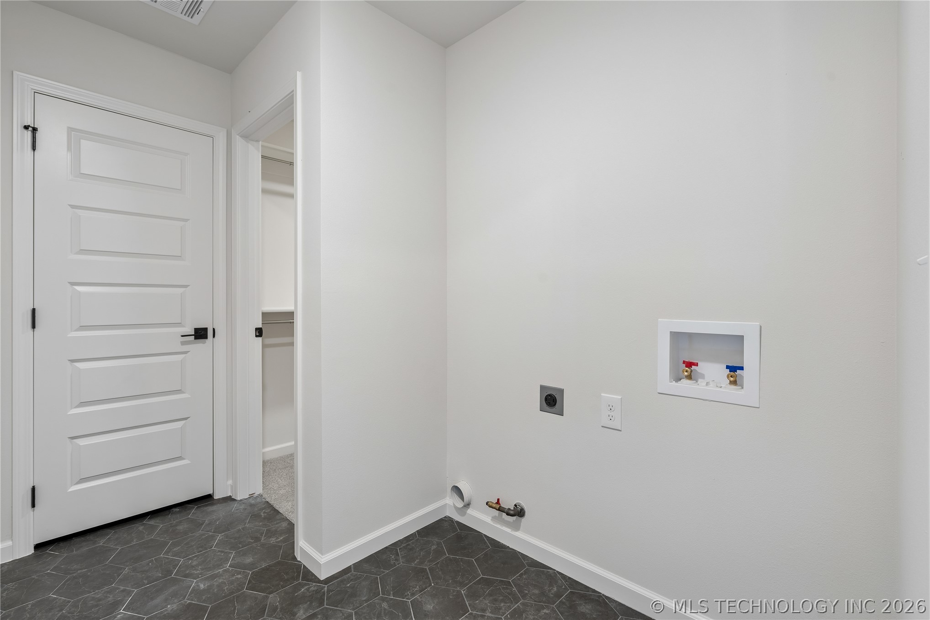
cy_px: 310
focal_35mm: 16
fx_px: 413
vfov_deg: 73.7
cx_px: 465
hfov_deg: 96.7
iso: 200
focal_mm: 16
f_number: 8
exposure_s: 1/6
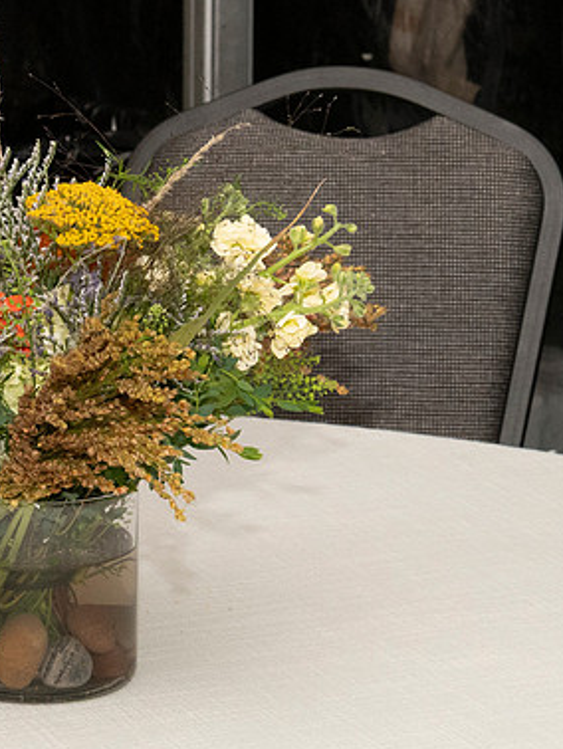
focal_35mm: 162
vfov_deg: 12.2
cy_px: 368
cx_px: -23
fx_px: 3509
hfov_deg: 9.1
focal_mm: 68
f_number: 13
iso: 5000
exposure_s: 1/200
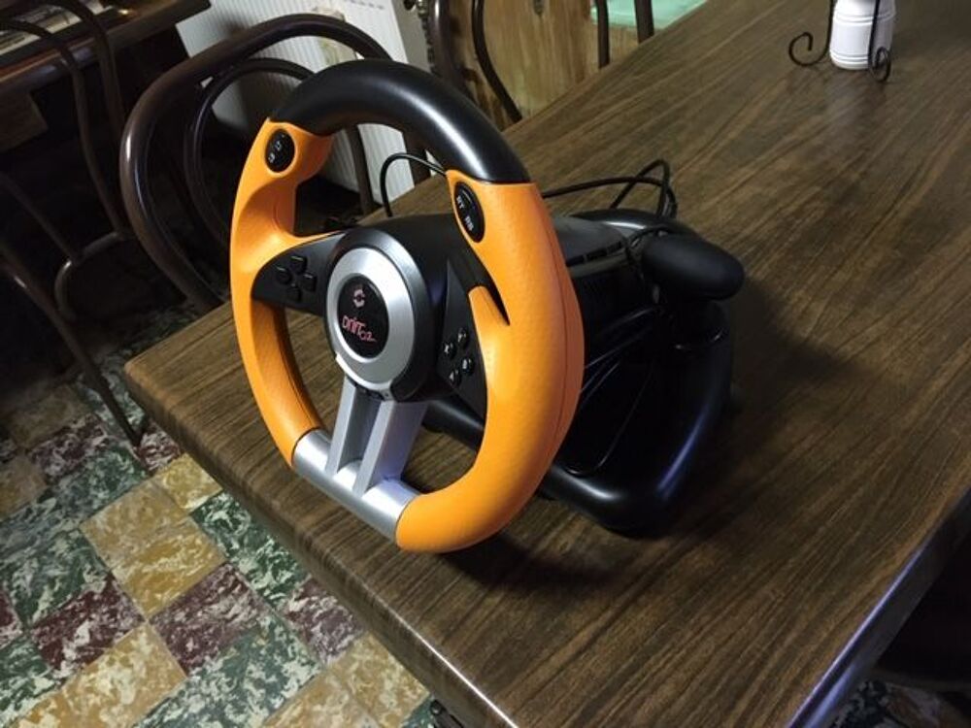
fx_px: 813
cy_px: 364
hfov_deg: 61.7
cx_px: 486
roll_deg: +13.7
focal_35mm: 29
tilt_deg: -40.5
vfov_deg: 48.2
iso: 250
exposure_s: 1/17
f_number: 2.2
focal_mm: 4.15
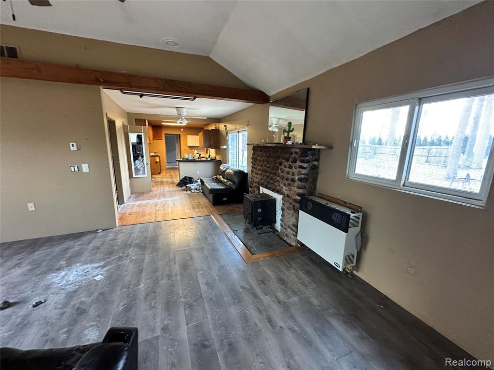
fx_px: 200
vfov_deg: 85.7
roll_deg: -1.6
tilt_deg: -10.4
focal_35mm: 14
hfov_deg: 102.1
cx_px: 247
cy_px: 185
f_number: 2.2
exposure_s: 1/60
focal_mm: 2.22
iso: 640
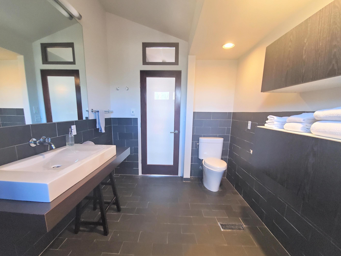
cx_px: 163
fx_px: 148
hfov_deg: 98.1
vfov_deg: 81.5
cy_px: 142
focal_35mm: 15
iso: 640
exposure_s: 1/29
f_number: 2.2
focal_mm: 1.8
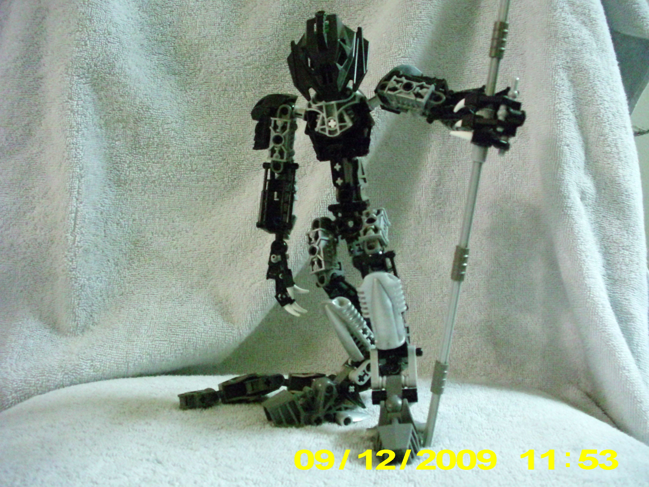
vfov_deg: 37.7
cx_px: 324
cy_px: 244
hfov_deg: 49.0
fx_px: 712
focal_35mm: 38
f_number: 3.1
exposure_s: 1/14
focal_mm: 6.3
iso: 1600
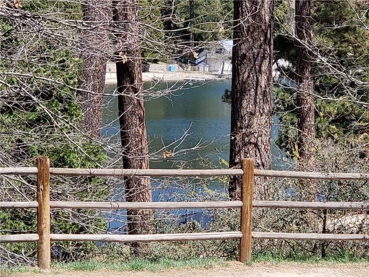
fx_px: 554
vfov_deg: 28.0
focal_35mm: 52
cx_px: 184
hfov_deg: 36.8
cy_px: 138
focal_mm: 6
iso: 32
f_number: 2.4
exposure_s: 1/485
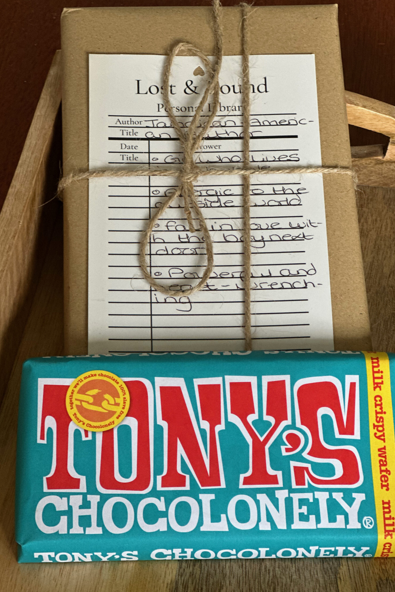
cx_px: 218
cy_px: 298
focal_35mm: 81
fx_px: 1333
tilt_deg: -49.7
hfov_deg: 16.8
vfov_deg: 25.1
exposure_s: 1/40
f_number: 2.8
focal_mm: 9
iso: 250
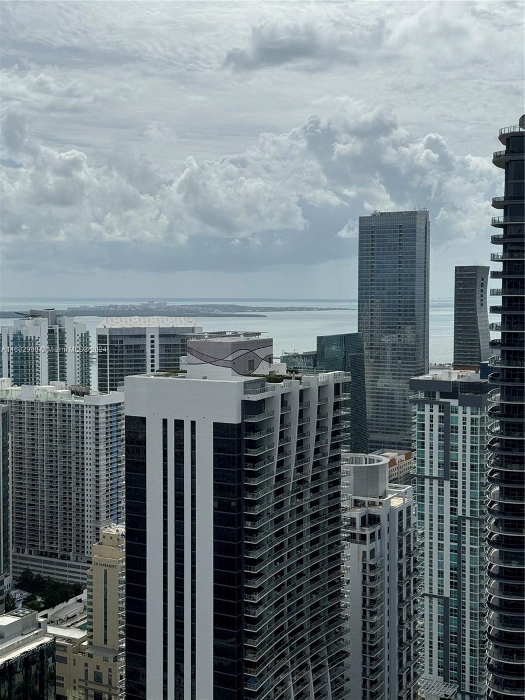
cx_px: 262
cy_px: 350
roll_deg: +0.3
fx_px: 971
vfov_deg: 39.7
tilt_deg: -3.1
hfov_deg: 30.3
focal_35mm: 48
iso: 80
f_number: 1.78
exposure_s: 1/15385
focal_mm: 6.76
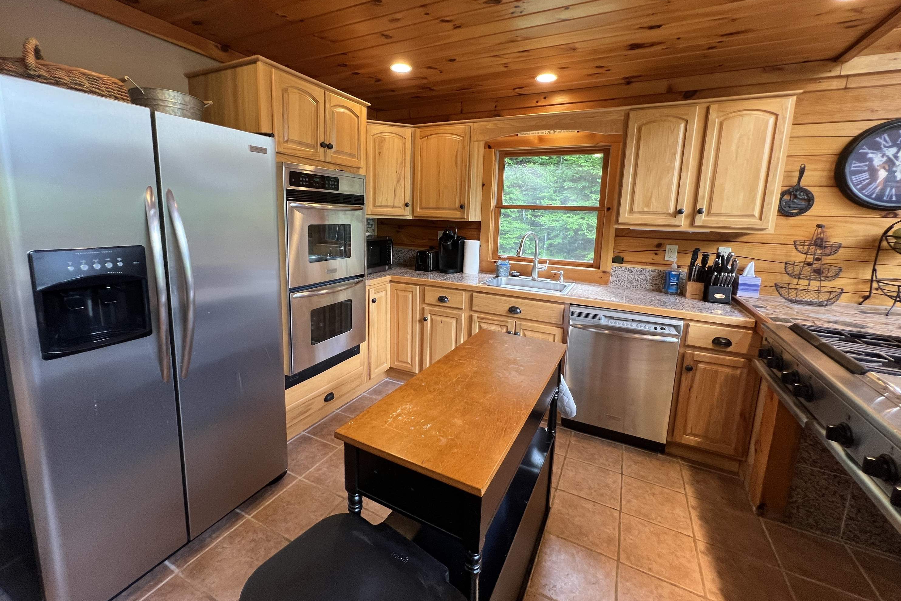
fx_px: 350
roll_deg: -1.6
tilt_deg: -8.4
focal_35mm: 14
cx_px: 437
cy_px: 270
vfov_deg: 81.0
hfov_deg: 104.2
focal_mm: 1.57
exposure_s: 1/60
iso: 160
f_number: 1.8
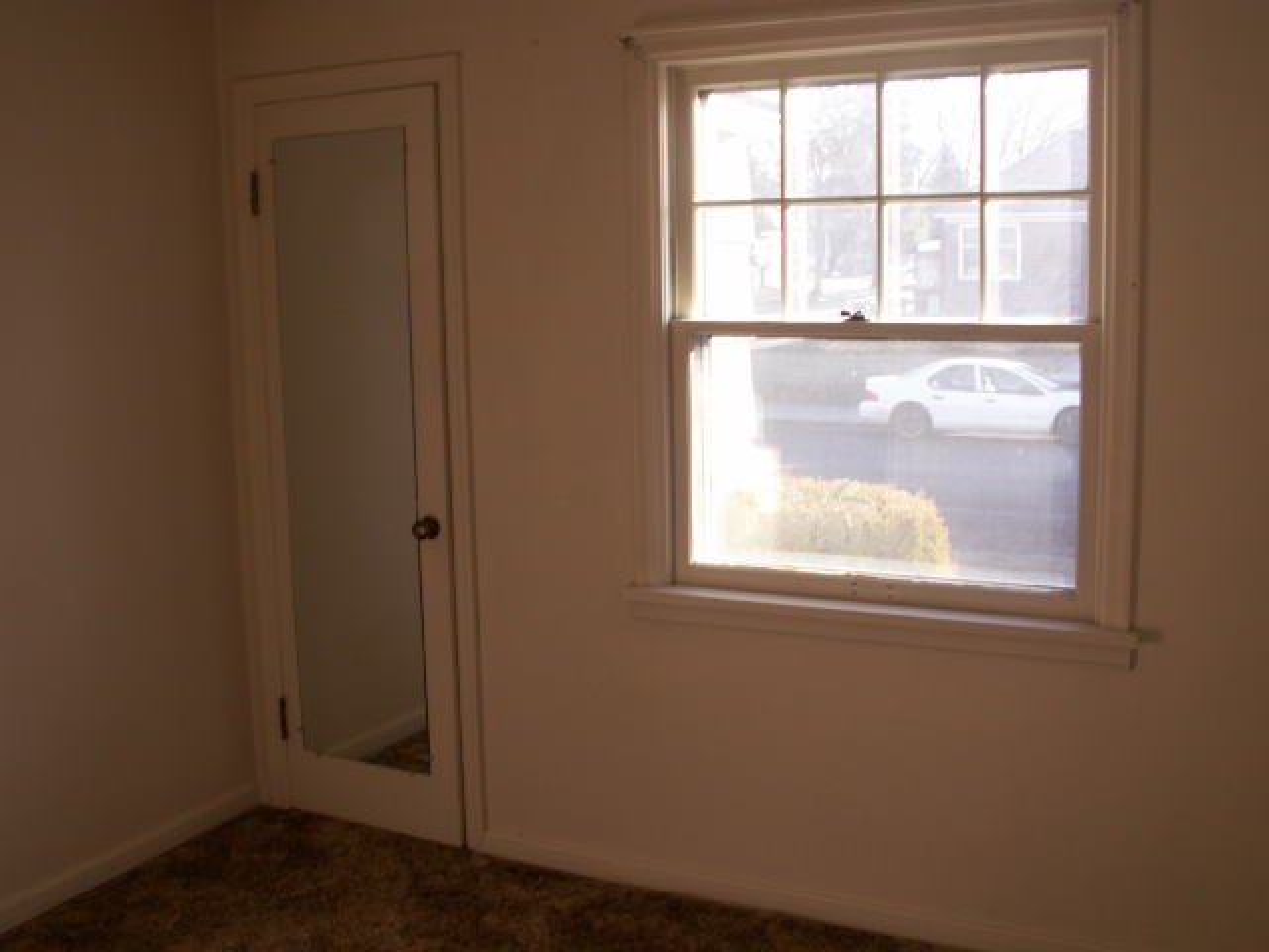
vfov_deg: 40.7
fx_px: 1283
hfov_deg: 52.6
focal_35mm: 35
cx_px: 634
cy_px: 476
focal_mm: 5.86
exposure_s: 1/50
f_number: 3.5
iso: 50
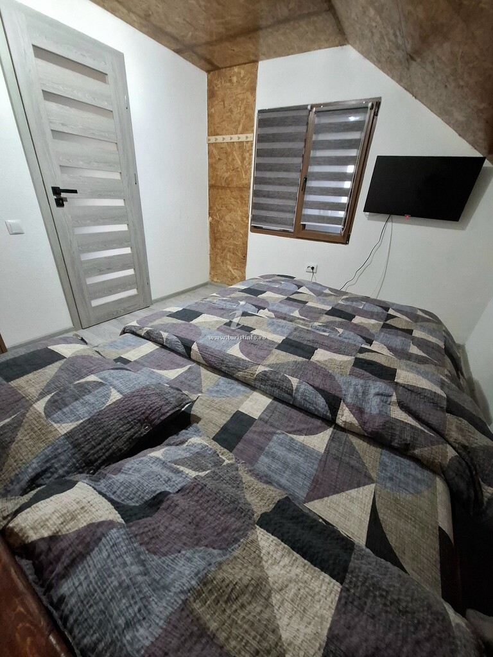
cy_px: 328
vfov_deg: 106.2
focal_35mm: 13
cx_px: 246
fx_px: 247
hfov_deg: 89.9
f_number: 2.2
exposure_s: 1/25
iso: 320
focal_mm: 1.74
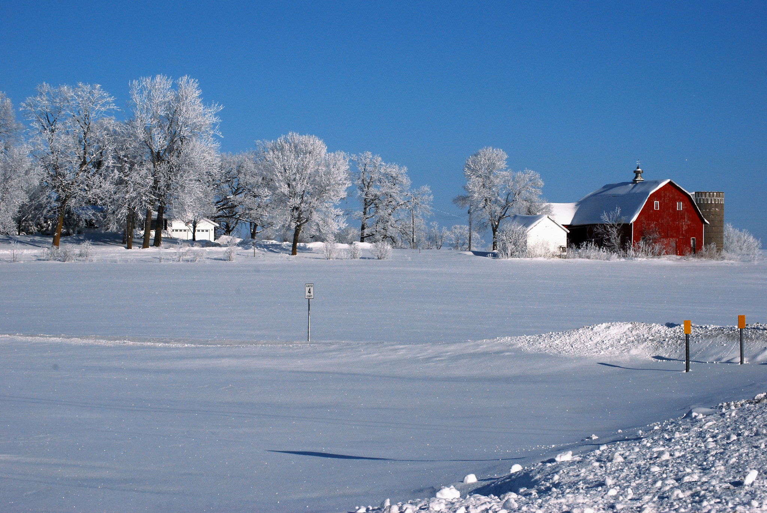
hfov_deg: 24.6
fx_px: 1760
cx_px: 384
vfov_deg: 16.6
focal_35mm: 82
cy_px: 256
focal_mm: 55
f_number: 20
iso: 400
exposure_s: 1/1600
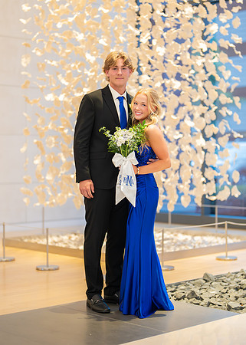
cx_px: 121
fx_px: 742
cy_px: 177
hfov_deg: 18.8
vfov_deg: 26.2
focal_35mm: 76
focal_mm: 50
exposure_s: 1/640
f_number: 1.2
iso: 1000
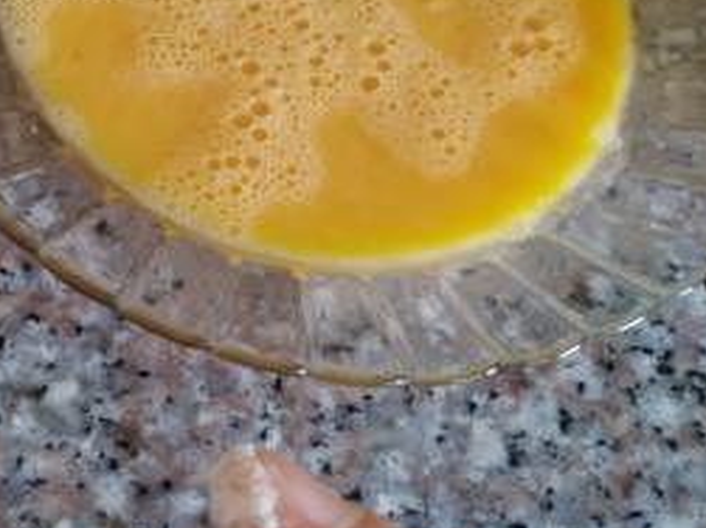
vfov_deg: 21.8
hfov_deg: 28.7
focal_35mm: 66
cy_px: 79
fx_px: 1345
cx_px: 132
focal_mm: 3.94
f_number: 1.9
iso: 160
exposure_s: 1/25
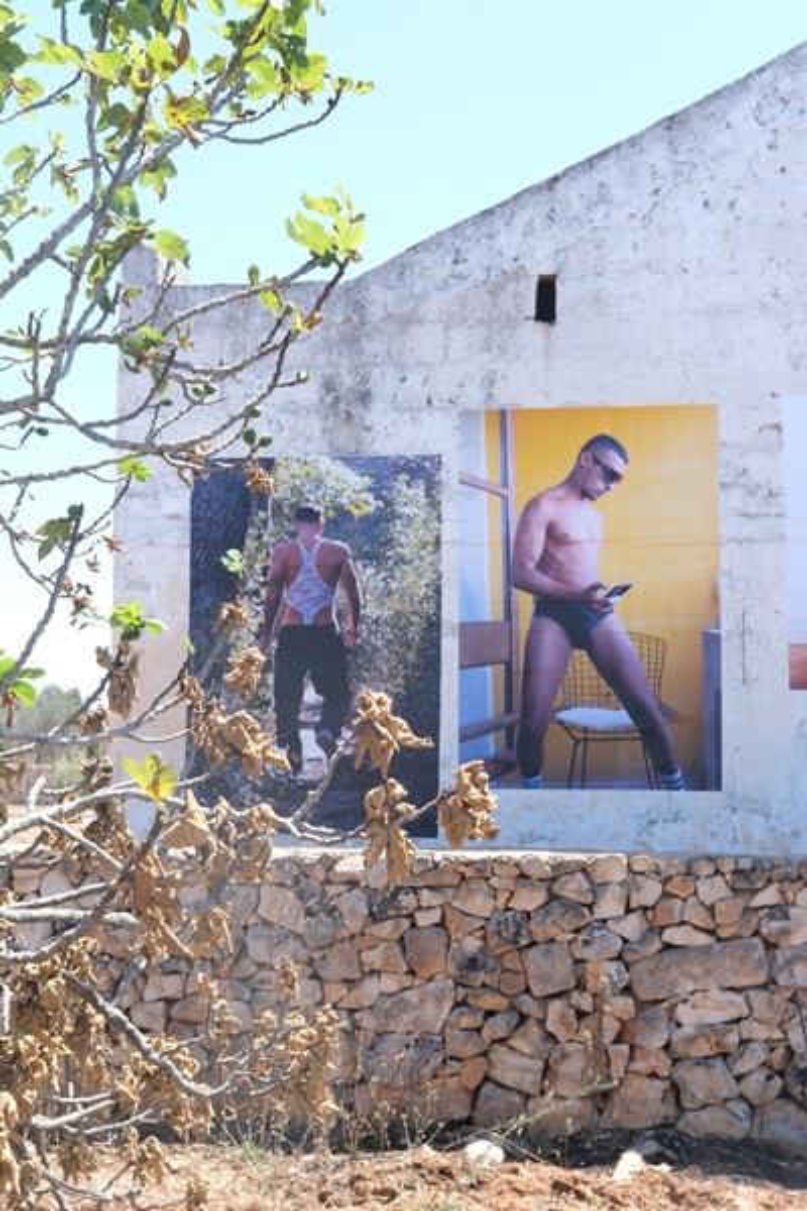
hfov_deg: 25.5
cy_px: 606
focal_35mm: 53
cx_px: 404
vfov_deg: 37.5
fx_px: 1782
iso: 500
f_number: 11
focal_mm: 35
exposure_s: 1/125
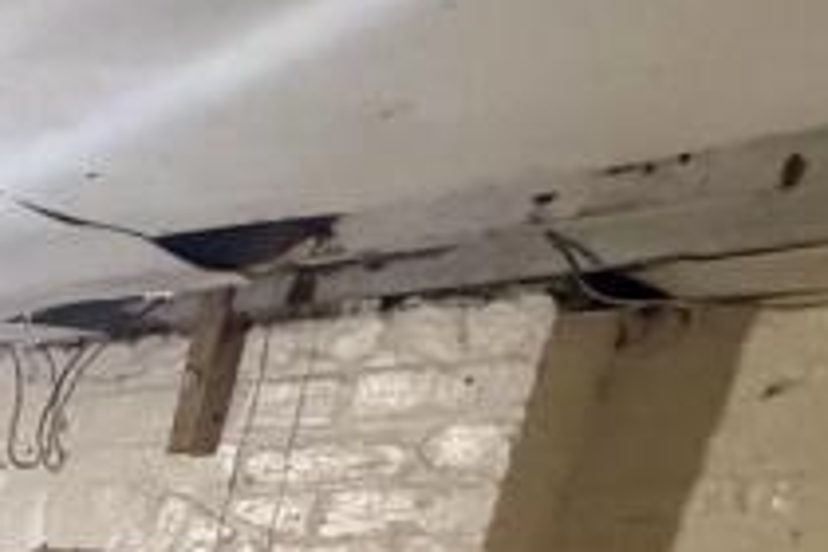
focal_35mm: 71
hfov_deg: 17.8
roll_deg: +0.2
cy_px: 1352
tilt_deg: -24.5
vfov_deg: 13.5
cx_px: -899
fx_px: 1633
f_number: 2.2
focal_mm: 2.22
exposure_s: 1/50
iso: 640
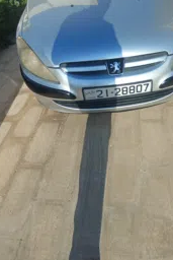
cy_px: 105
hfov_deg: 48.5
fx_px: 187
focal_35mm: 26
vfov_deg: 68.7
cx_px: 120
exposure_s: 1/1264
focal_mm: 1.65
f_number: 2.2
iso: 50
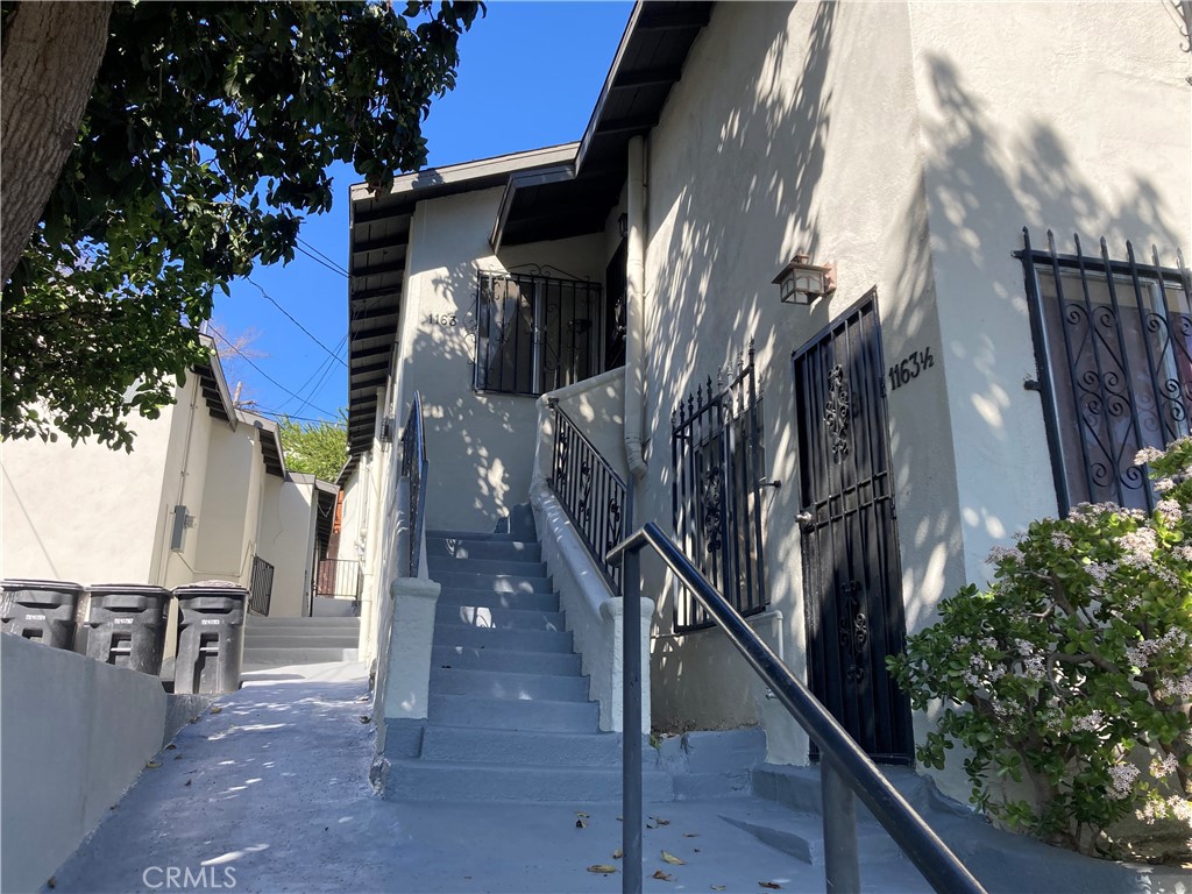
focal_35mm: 28
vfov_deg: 49.7
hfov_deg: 63.4
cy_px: 447
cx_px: 596
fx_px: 964
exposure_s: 1/685
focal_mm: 3.99
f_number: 1.8
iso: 20
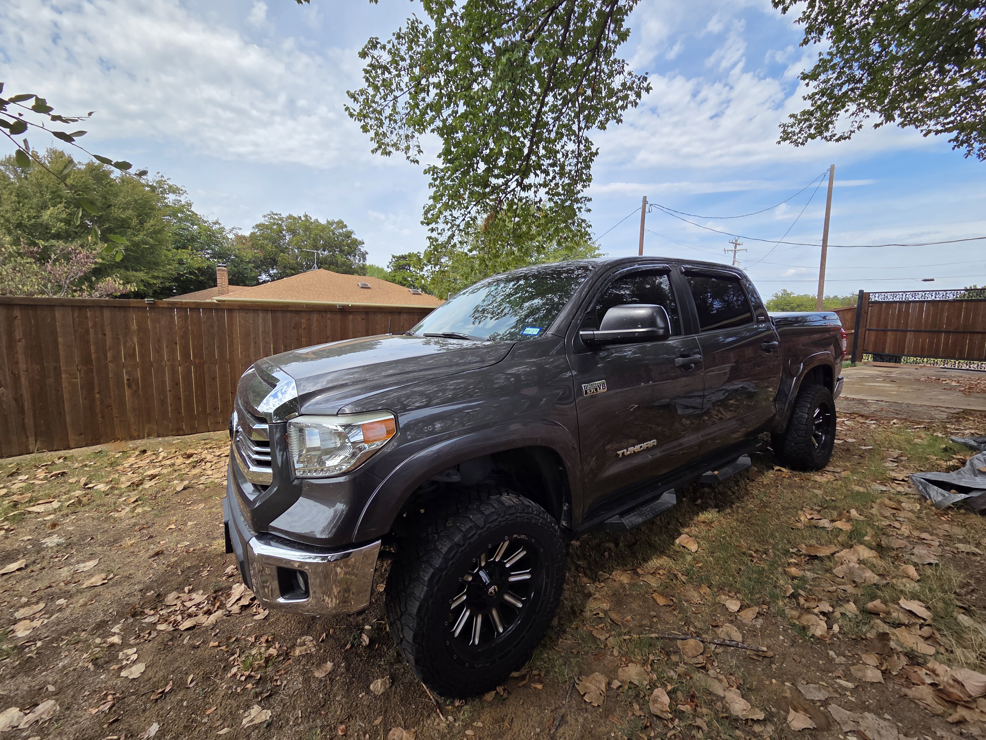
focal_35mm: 13
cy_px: 370
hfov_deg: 106.2
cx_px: 493
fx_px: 370
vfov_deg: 89.9
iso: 50
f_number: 2.2
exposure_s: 1/1300
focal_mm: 2.2
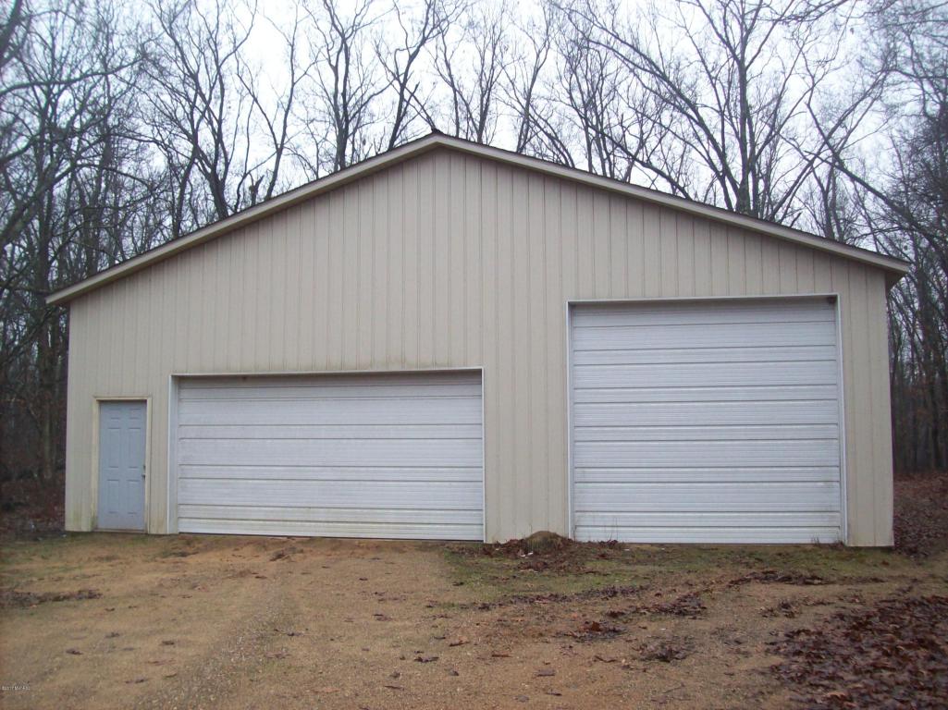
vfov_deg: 39.6
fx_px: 986
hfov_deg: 51.4
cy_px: 355
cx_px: 474
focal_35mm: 36
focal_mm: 6
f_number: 2.7
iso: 160
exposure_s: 1/40.2
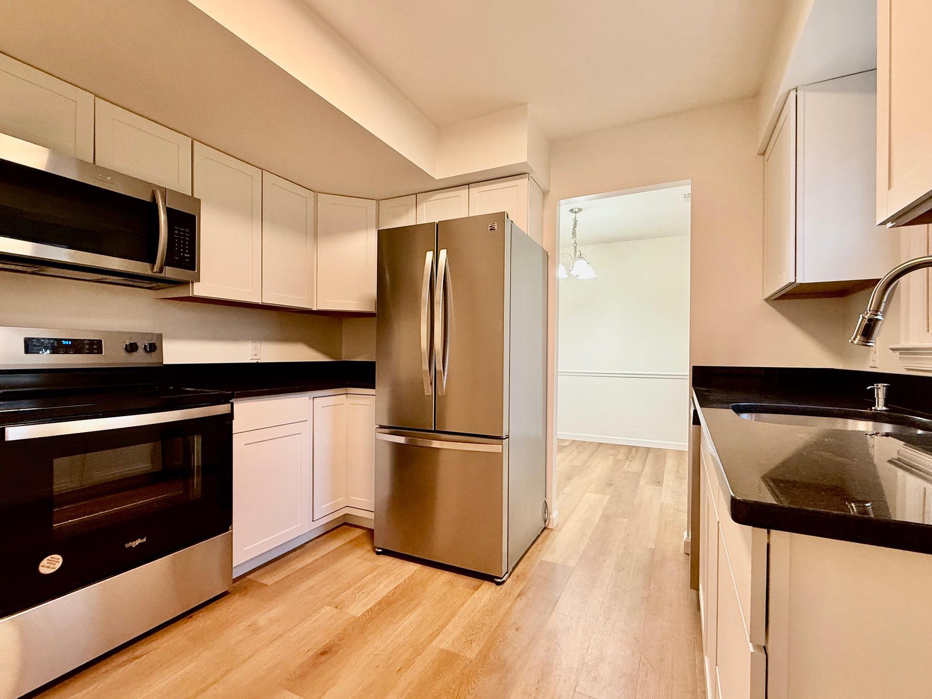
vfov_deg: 78.1
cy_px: 357
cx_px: 477
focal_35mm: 16
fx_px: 431
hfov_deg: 94.5
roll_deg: -0.3
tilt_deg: -0.4
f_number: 2.2
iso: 200
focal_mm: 2.22
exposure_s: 1/60
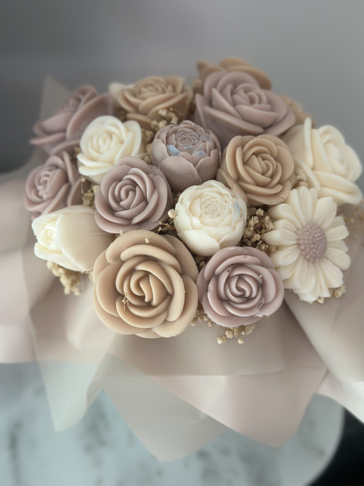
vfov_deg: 39.7
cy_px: 243
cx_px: 182
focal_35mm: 48
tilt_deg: -51.9
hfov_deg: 30.3
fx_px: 673
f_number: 1.78
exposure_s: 1/64
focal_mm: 6.86
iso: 125
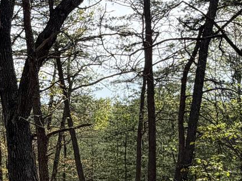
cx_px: 25
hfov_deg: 27.6
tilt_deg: +2.7
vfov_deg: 21.5
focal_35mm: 68
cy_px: 113
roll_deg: +0.8
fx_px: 475
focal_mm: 2.22
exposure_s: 1/770
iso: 32
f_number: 2.2
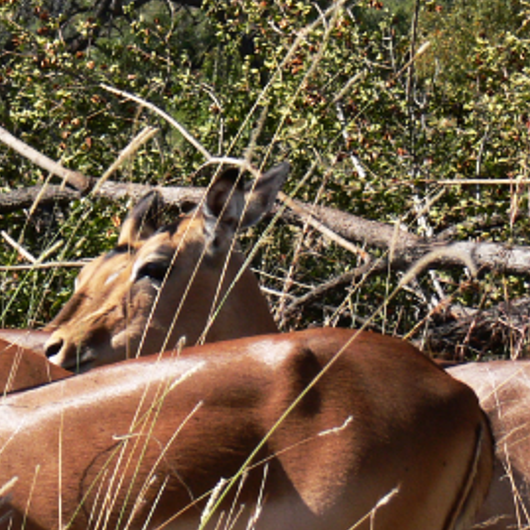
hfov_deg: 5.8
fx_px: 5179
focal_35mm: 299
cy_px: 217
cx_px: -33
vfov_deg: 5.9
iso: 80
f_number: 5.6
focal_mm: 19.2
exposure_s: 1/200
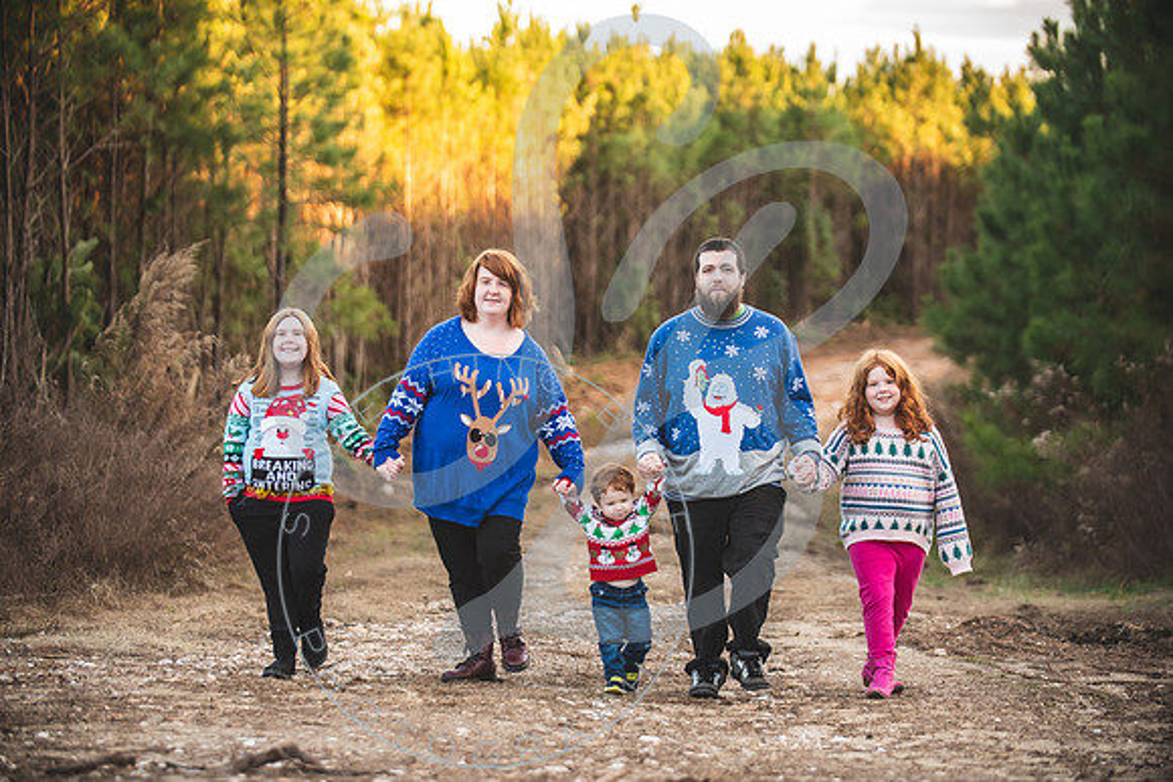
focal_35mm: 105
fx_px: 3422
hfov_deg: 19.5
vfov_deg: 13.0
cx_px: 586
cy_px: 391
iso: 800
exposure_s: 1/320
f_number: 2.8
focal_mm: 105
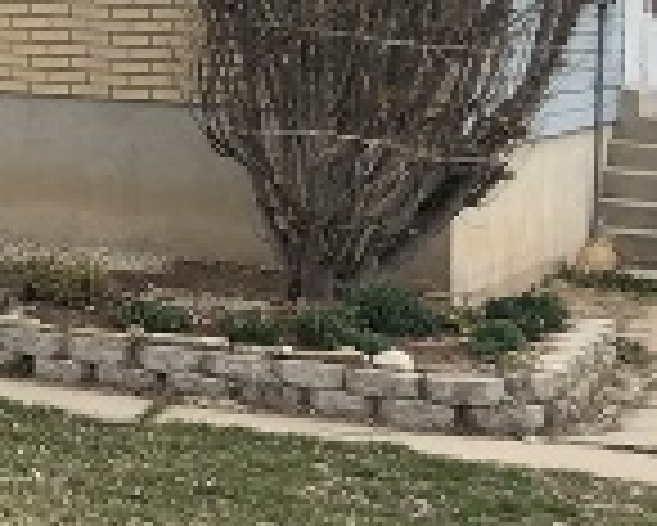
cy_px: -72
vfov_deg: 12.6
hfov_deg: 14.2
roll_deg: -4.1
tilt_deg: +1.4
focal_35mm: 120
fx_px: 2335
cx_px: -508
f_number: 1.8
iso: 20
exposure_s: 1/1473
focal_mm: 4
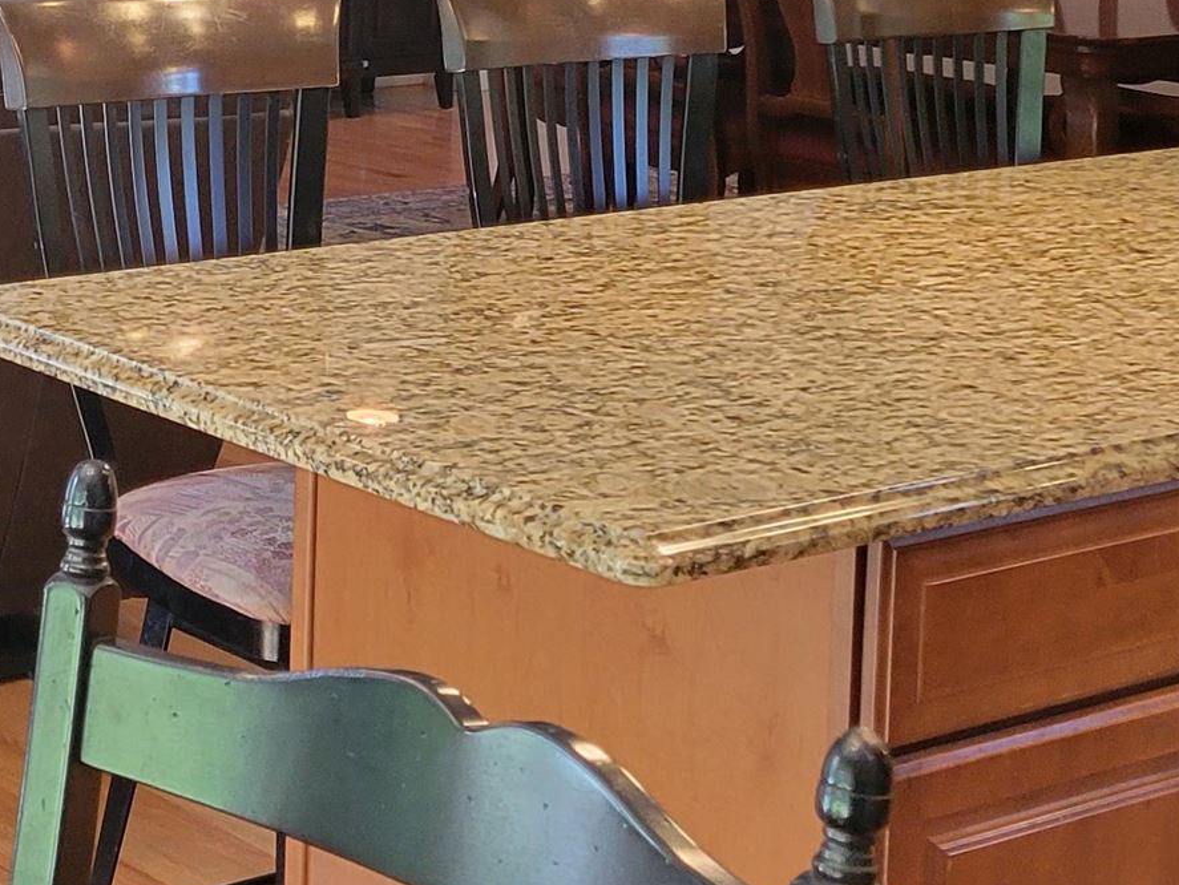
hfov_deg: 21.1
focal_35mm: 90
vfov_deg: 16.0
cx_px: 33
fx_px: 3067
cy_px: -81
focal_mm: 5.4
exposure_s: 1/60
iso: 250
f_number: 1.8
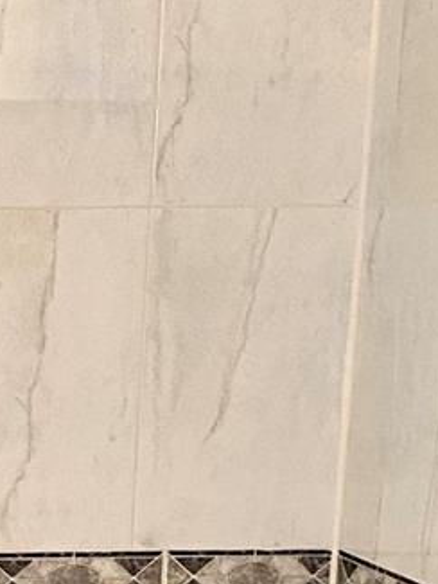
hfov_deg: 13.7
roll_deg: +0.5
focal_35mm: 96
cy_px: 584
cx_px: -354
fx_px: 1619
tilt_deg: -9.1
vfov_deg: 19.8
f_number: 1.8
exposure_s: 1/60
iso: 250
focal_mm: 4.25
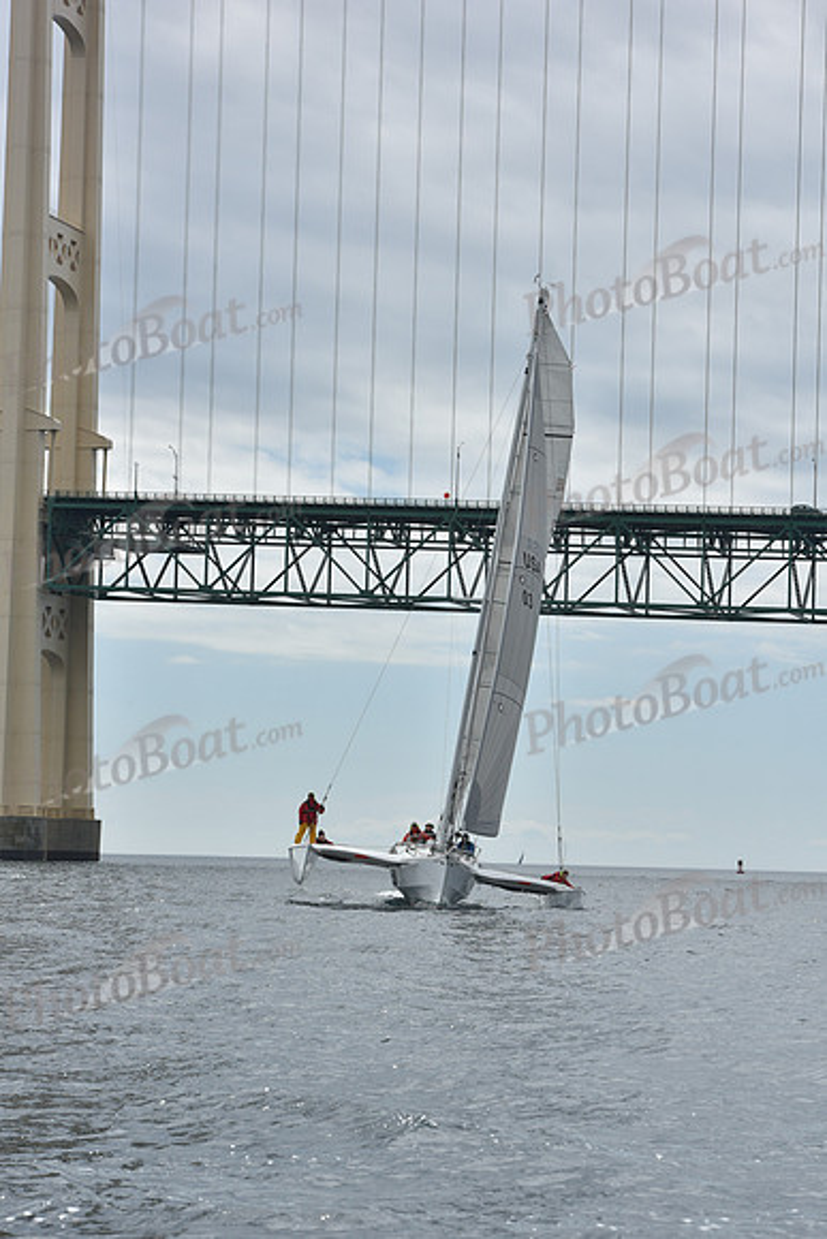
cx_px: 414
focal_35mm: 98
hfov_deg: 14.0
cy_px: 620
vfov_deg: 20.8
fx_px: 3375
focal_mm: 98
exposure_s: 1/800
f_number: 11
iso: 250
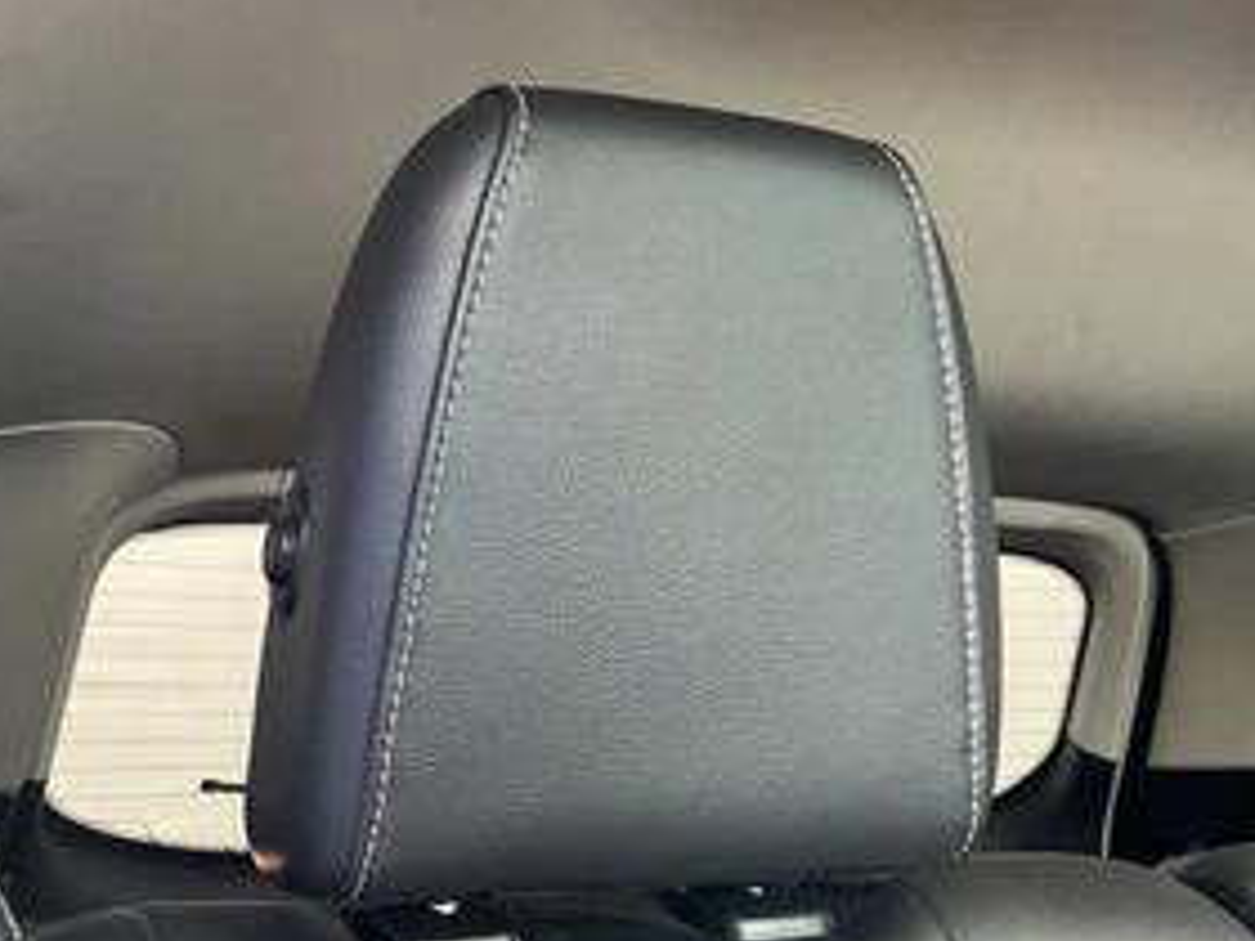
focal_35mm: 40
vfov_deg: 35.4
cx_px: 506
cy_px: 663
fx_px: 1450
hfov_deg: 46.6
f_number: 1.8
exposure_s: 1/60
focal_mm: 3
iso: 125
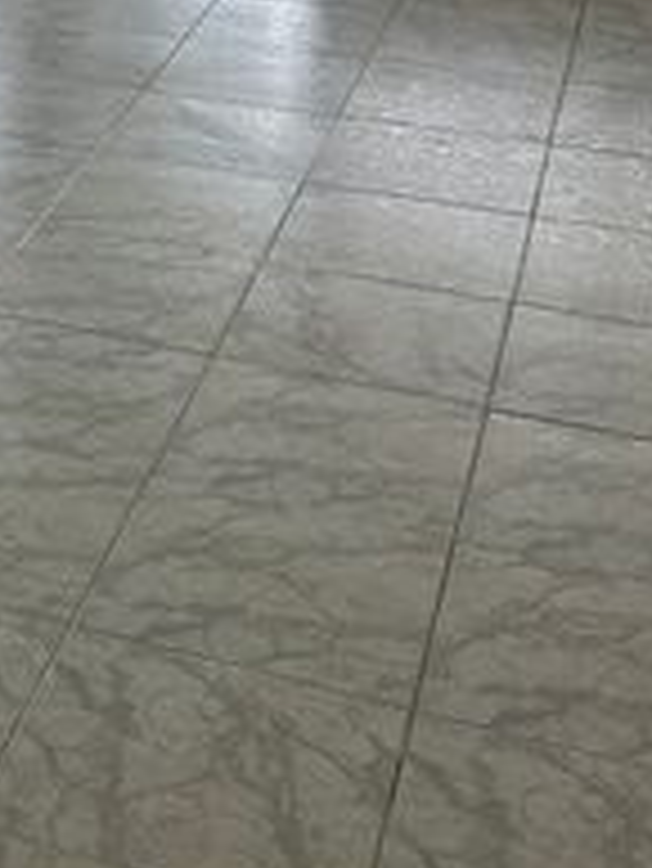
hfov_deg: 16.1
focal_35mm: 83
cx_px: -364
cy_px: -380
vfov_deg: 20.6
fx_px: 2082
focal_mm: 6.86
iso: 80
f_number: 1.78
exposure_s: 1/182
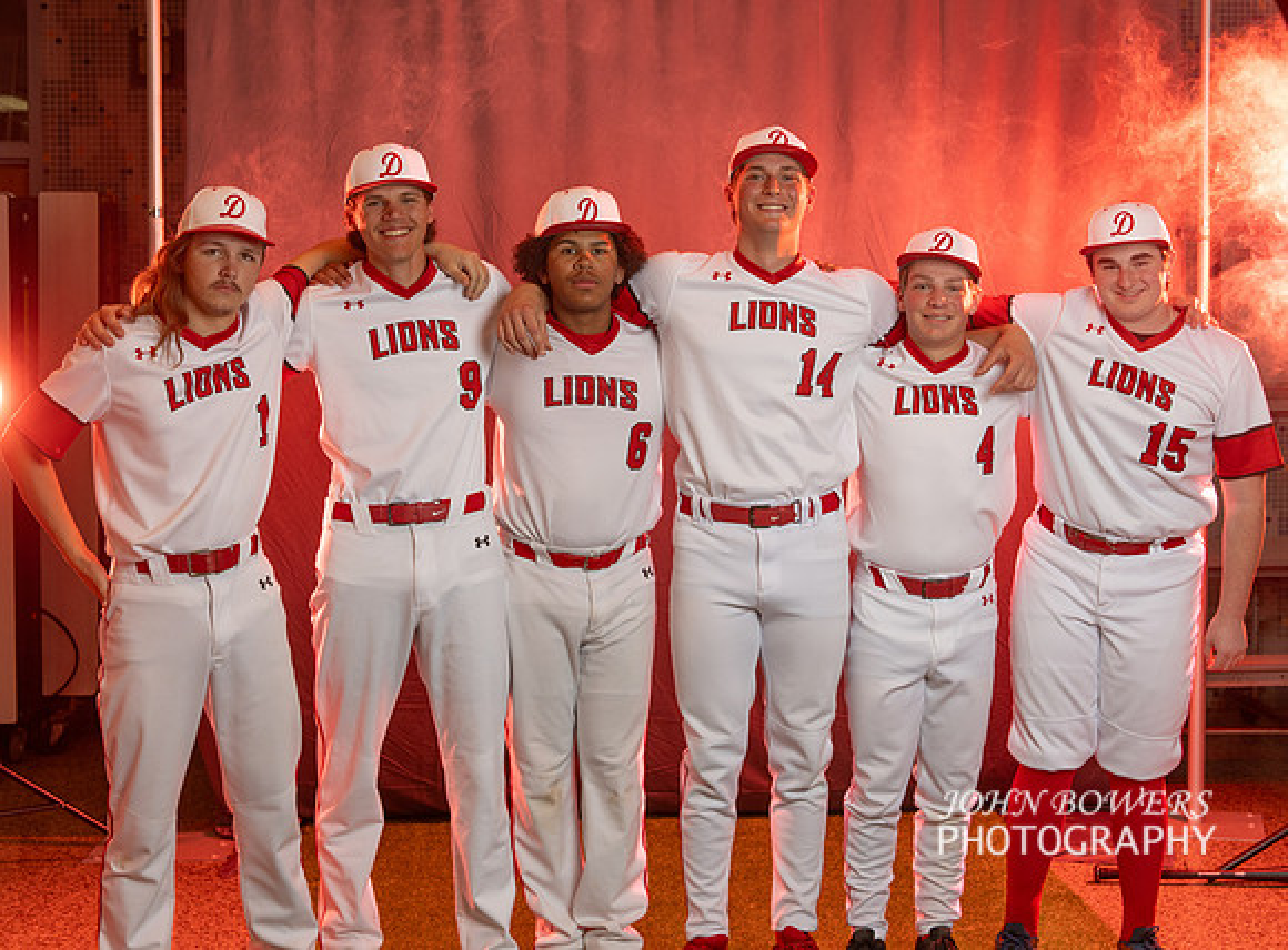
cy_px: 407
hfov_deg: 34.6
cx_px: 722
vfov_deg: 25.9
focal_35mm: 56
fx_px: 2064
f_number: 6.3
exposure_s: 1/200
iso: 320
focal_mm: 45
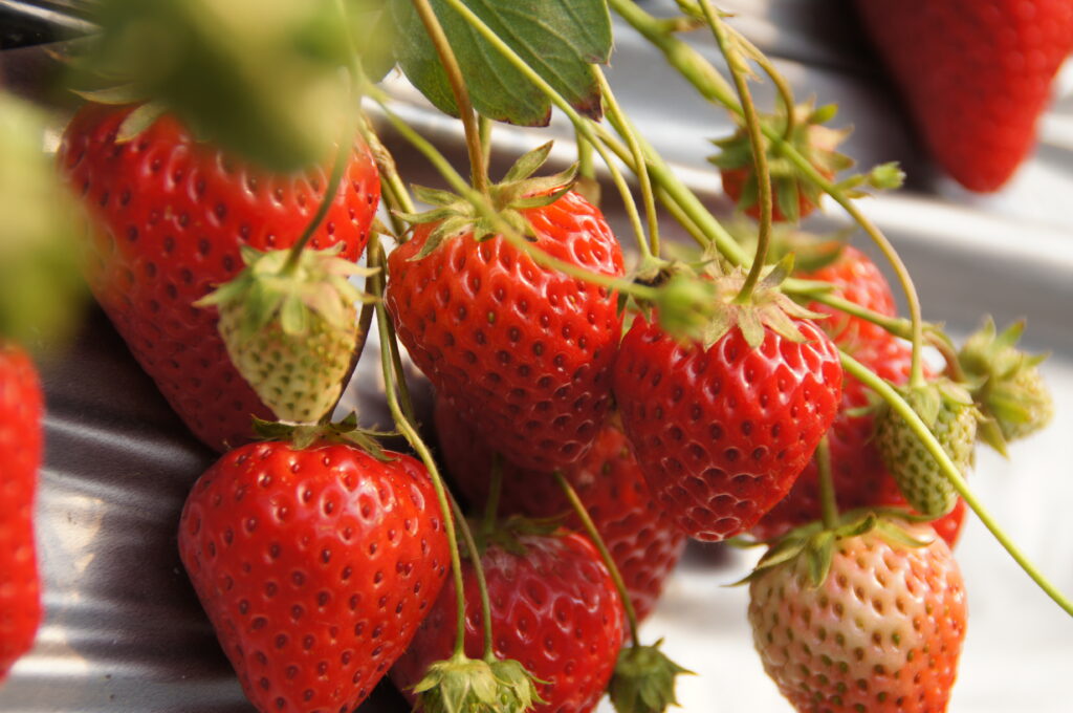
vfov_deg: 9.1
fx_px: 4465
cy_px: 356
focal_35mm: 150
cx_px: 536
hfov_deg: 13.7
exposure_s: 1/160
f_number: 5.6
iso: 125
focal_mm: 100
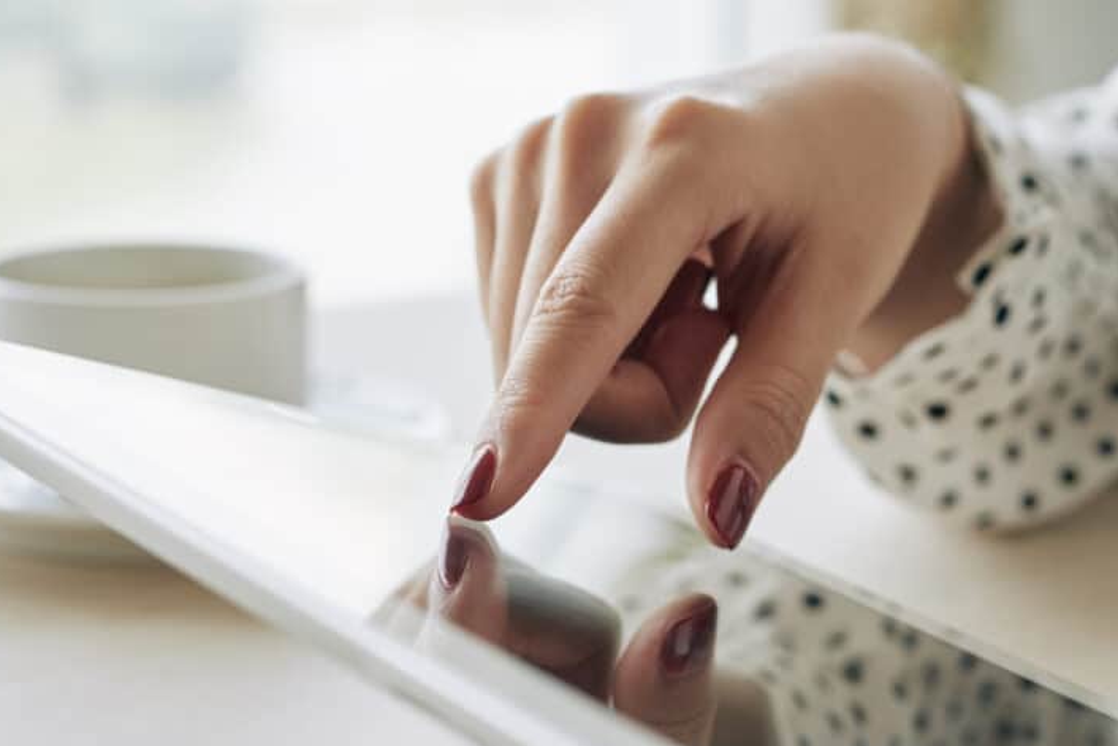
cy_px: 438
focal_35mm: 87
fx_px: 2702
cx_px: 616
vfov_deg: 15.7
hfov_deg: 23.4
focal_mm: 60
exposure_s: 1/180
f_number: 6.7
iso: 800
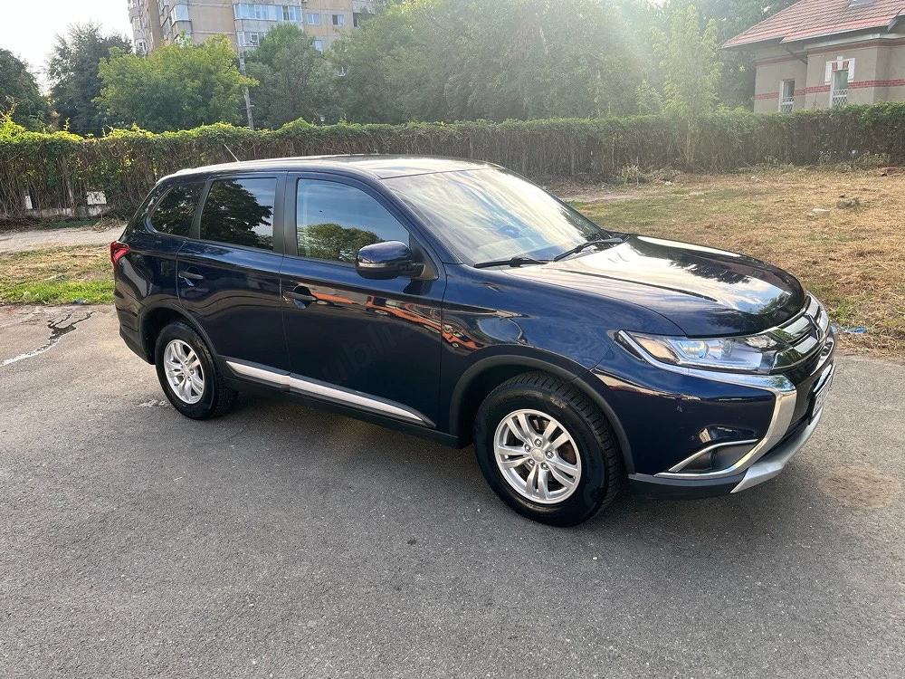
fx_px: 680
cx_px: 452
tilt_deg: -15.4
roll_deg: +3.7
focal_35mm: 26
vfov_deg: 53.1
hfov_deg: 67.3
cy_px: 340
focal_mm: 5.1
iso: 50
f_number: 1.6
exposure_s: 1/465
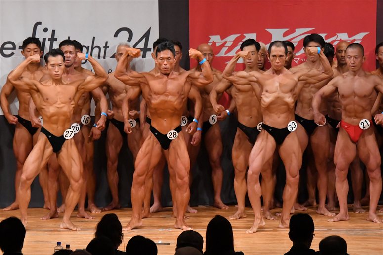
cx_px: 192
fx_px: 2552
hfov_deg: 8.6
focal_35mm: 240
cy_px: 128
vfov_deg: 5.7
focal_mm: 160
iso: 8000
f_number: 5.6
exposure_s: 1/400
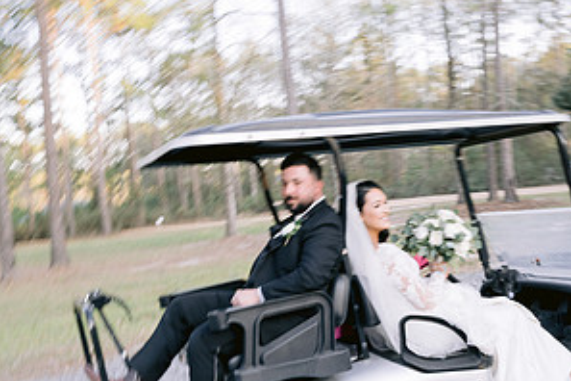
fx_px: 841
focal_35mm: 53
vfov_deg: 25.5
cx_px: 286
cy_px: 217
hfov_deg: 37.5
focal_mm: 35
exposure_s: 1/100
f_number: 5.6
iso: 400
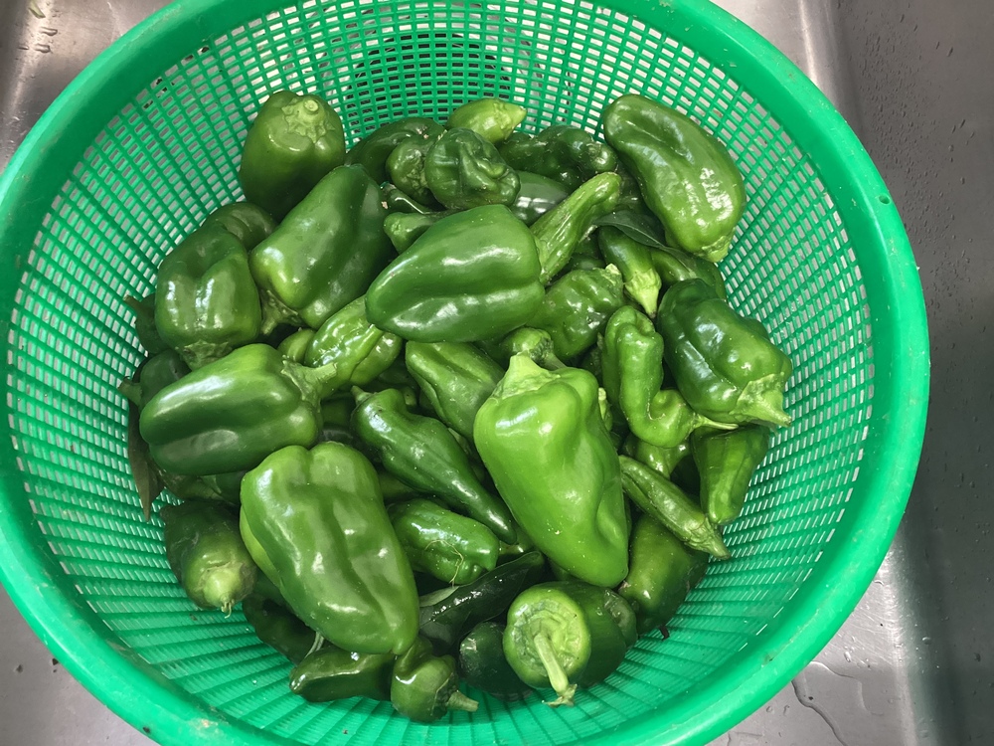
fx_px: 890
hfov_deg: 58.4
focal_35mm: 31
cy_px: 373
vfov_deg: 45.4
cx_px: 497
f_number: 2.4
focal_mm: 3.3
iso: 320
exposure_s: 1/60
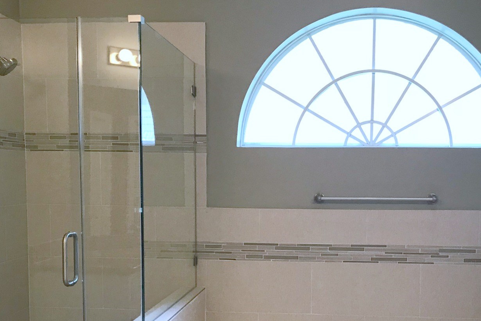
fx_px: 641
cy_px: 256
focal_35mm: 48
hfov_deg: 41.0
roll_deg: -0.2
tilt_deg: -6.7
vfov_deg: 27.5
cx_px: 277
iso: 32
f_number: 1.8
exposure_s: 1/30
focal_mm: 3.99
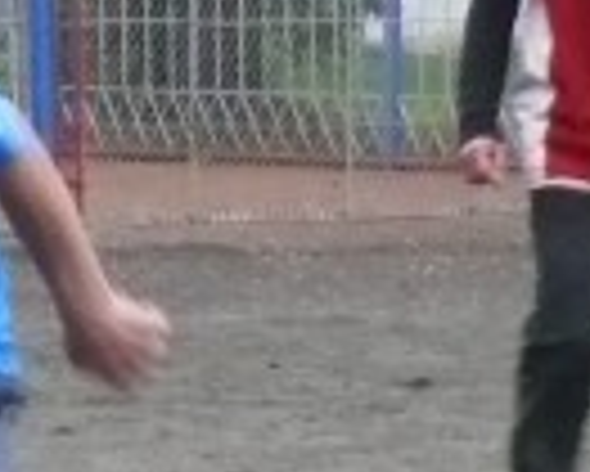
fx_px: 9017
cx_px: -387
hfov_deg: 3.7
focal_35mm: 516
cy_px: 274
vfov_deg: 3.0
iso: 400
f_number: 3.2
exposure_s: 1/60
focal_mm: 13.8
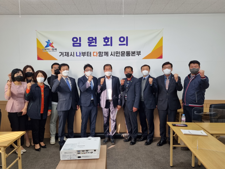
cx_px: 112
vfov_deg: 53.1
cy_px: 84
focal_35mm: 26
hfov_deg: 67.3
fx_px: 169
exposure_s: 1/120
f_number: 1.8
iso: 64
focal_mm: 5.4
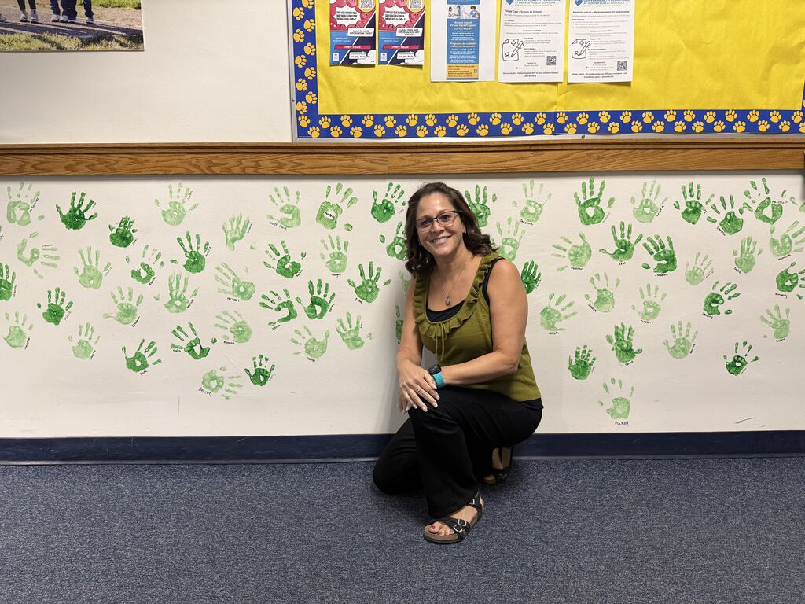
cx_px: 402
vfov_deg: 56.8
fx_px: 558
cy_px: 302
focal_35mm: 24
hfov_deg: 71.6
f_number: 1.78
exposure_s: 1/60
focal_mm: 6.76
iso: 250
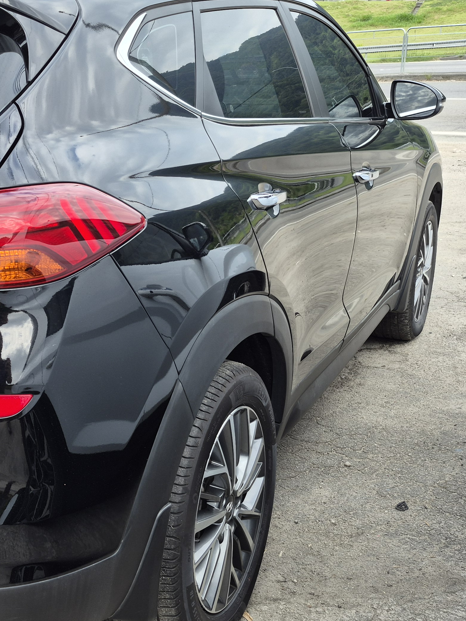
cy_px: 322
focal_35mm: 44
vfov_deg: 42.9
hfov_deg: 30.6
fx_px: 790
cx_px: 5
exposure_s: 1/293
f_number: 1.8
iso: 25
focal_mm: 5.4
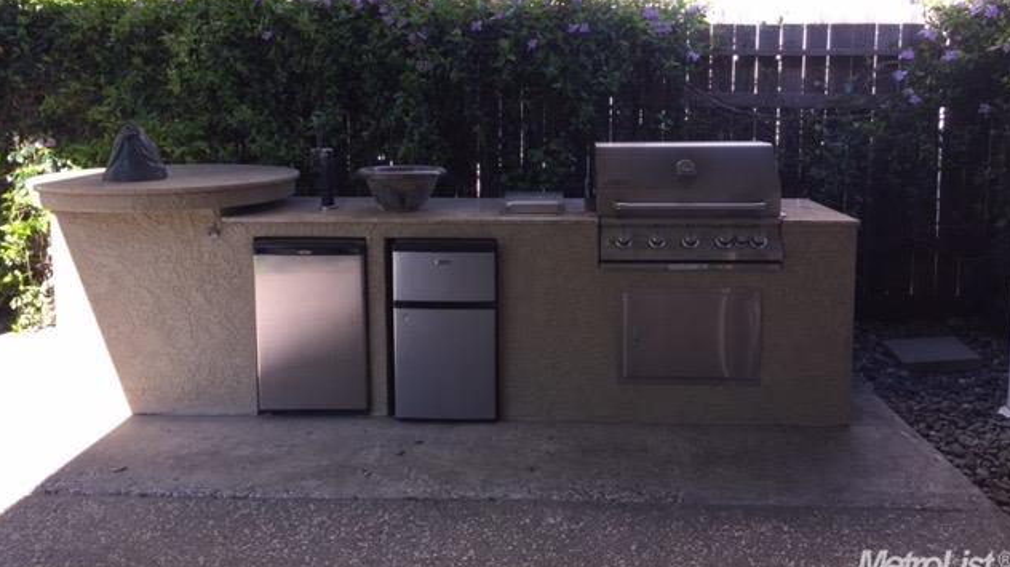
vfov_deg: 36.3
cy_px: 198
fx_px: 857
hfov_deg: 61.0
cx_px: 505
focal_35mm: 32
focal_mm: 4.15
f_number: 2.2
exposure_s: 1/211
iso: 32
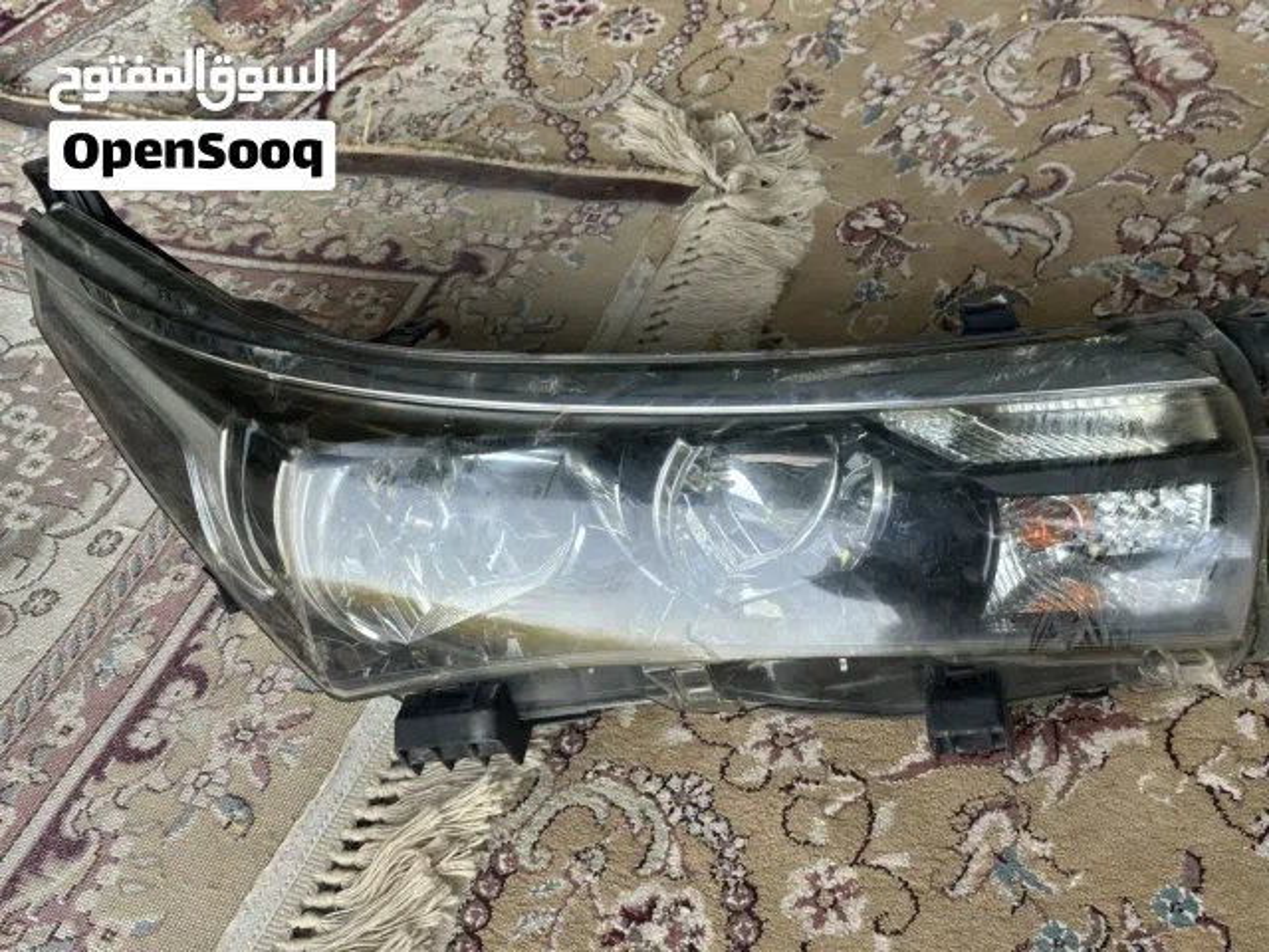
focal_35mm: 48
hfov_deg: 39.7
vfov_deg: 30.3
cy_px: 476
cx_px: 634
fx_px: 1760
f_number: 1.78
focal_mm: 6.86
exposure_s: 1/121
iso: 80
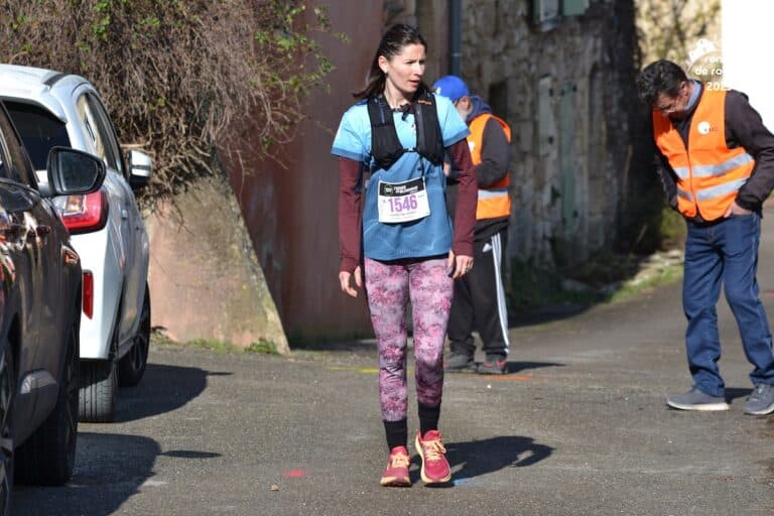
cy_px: 258
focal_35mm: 225
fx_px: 4837
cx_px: 387
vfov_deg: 6.1
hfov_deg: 9.1
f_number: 5.6
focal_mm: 150
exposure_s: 1/1600
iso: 400
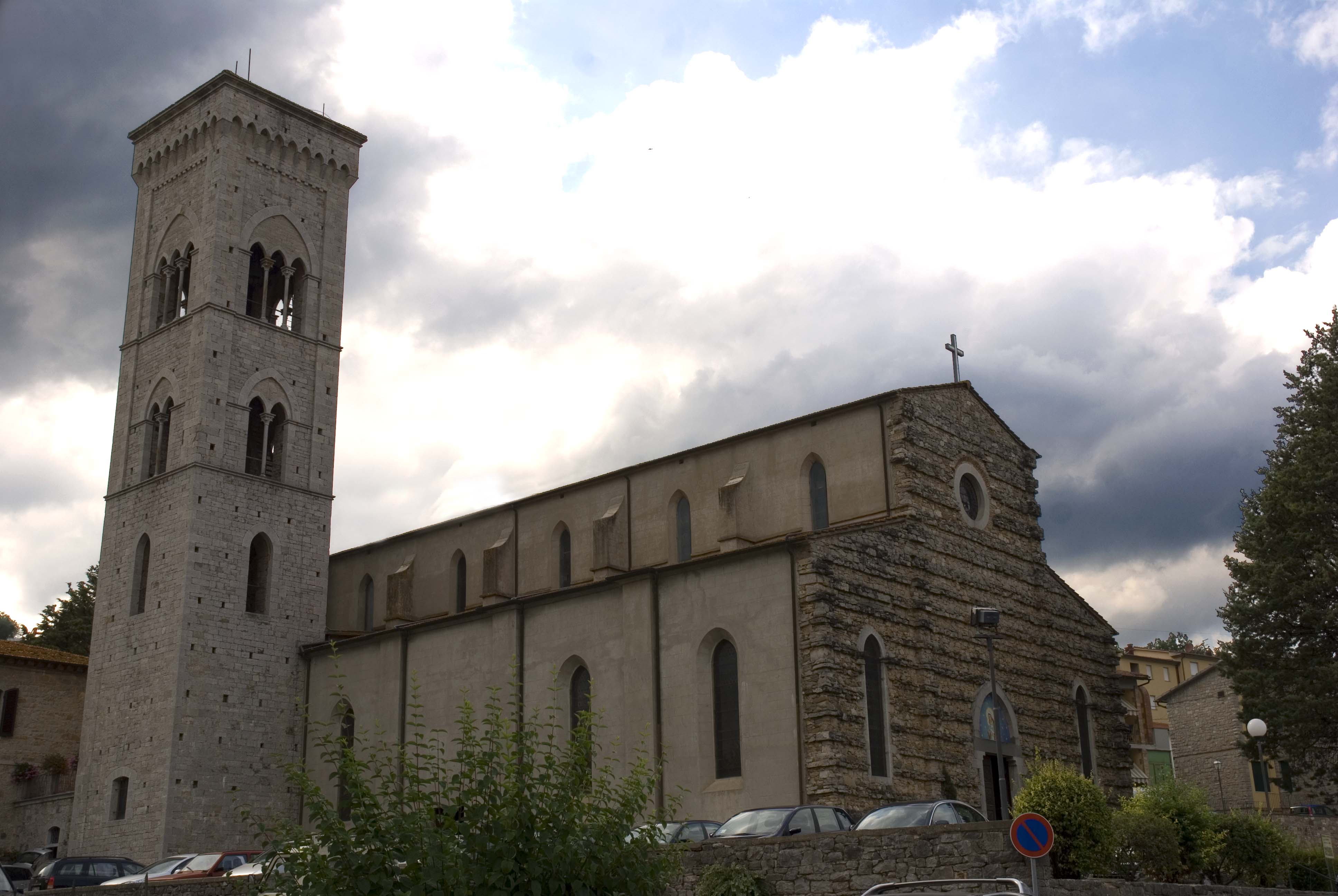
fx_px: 1507
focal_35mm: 40
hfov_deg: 47.9
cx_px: 669
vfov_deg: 33.1
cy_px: 448
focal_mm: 27
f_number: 8
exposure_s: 1/200
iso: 100
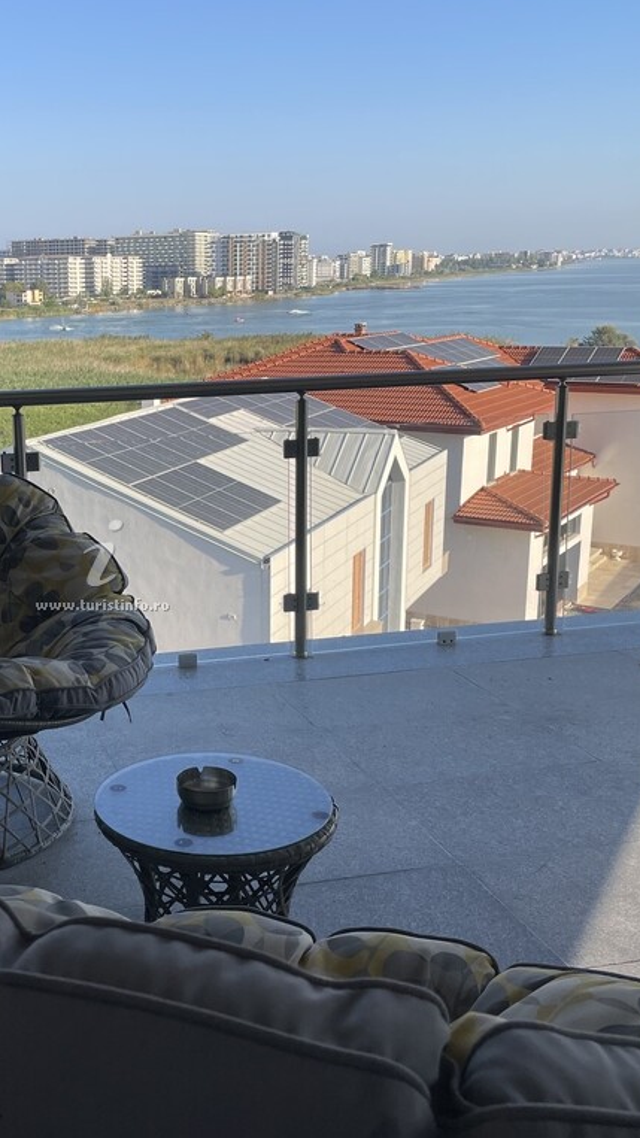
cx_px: 107
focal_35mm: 38
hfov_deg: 30.3
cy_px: 568
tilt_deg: -13.6
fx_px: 1147
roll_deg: +1.3
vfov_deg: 52.8
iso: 32
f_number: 1.6
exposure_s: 1/1618
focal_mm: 4.2
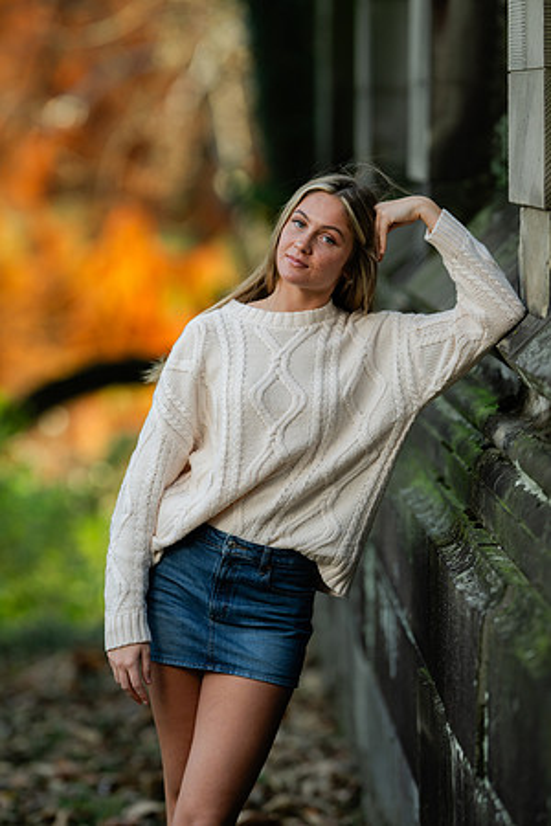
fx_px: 3099
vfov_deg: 15.2
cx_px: 276
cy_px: 413
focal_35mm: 135
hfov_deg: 10.2
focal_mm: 135
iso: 200
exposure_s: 1/640
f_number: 1.8
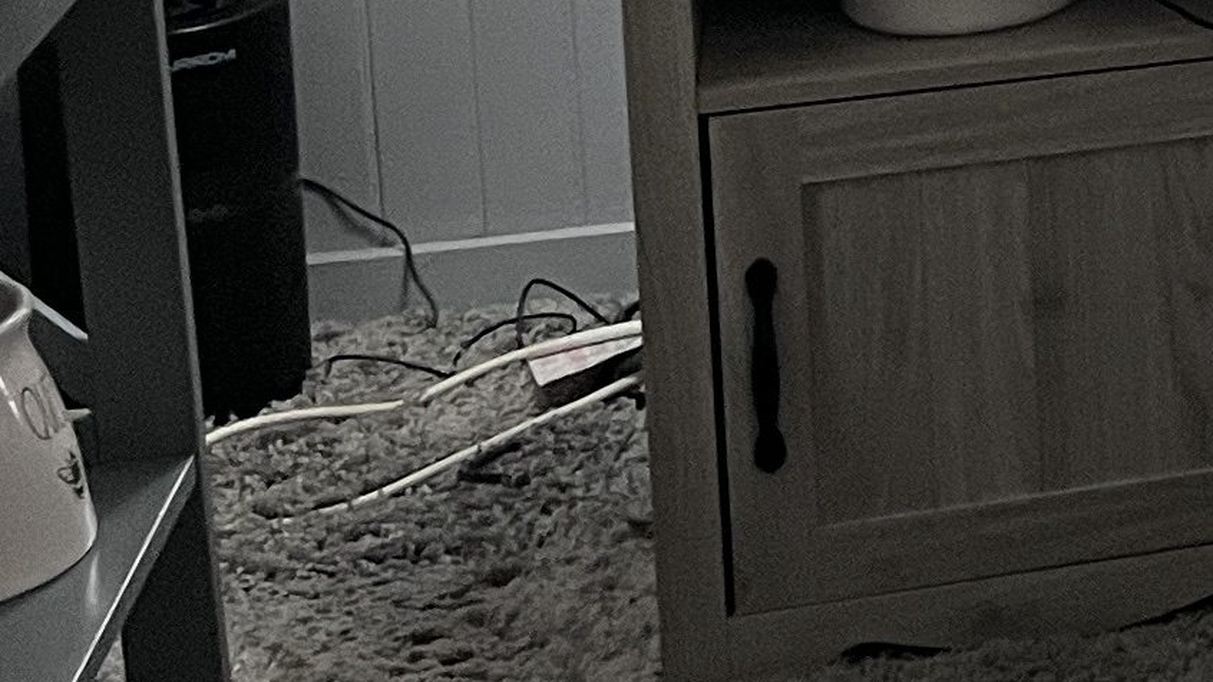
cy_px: -698
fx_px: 4342
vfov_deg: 8.5
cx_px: 2753
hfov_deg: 12.8
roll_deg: +0.1
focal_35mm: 135
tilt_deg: -9.1
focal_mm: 5.1
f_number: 1.6
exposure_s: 1/60
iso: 125
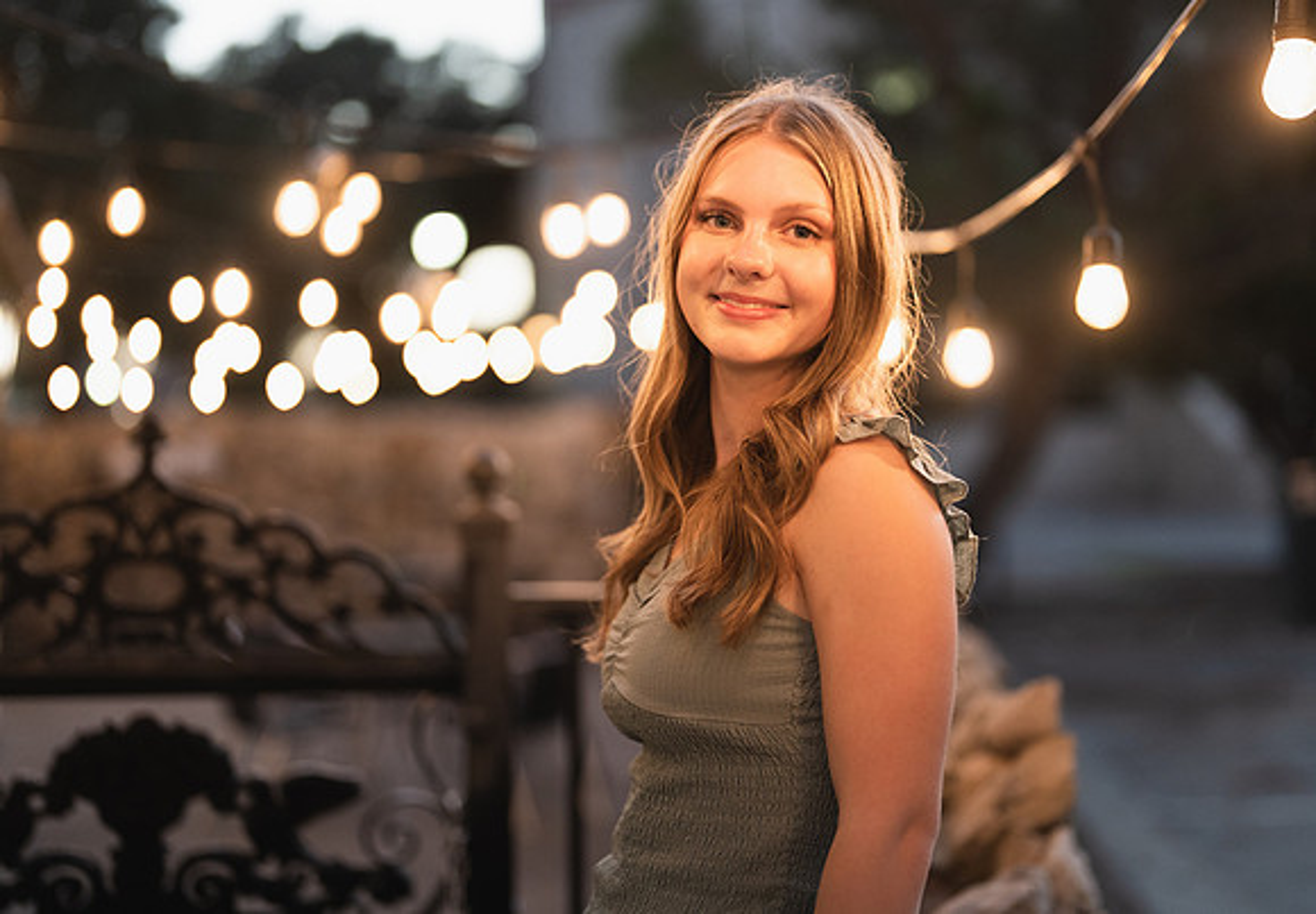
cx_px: 745
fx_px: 2105
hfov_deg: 34.7
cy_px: 409
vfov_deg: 24.5
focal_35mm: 57
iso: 1000
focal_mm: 50
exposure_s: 1/400
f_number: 1.2
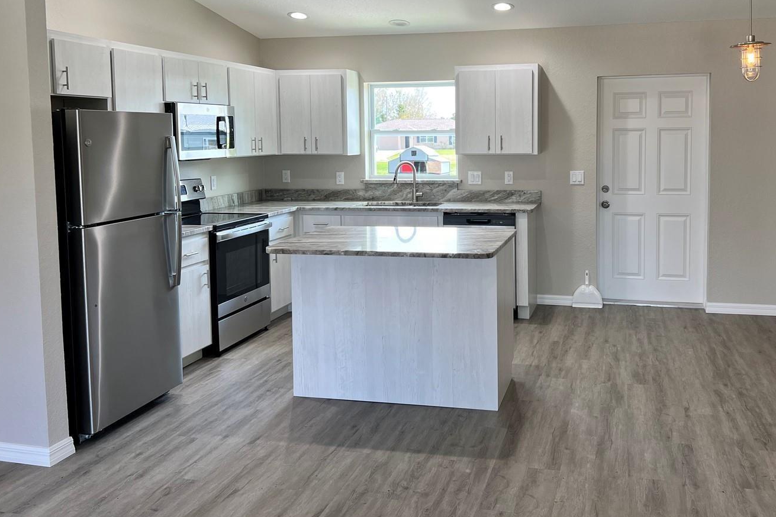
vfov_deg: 39.7
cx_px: 467
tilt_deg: -4.7
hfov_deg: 56.8
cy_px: 188
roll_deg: +0.3
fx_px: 711
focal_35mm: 33
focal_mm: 5.7
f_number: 1.5
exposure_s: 1/120
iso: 64
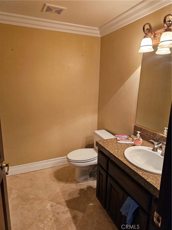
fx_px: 152
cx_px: 86
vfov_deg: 73.9
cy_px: 115
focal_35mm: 23
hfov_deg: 58.9
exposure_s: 1/120
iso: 800
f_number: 1.7
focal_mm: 6.3
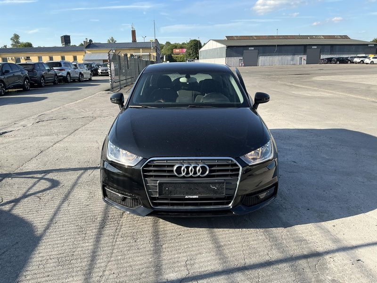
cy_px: 142
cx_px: 188
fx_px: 305
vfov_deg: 49.7
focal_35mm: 28
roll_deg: +0.6
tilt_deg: -13.8
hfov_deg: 63.4
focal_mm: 3
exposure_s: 1/997
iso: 25
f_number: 1.8
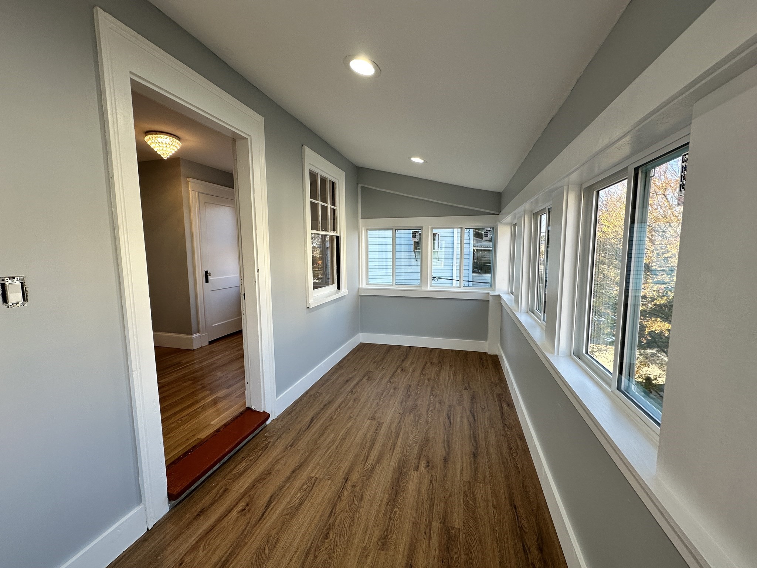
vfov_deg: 85.7
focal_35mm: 14
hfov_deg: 102.1
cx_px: 378
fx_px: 306
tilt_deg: -6.9
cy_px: 284
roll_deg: +0.3
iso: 80
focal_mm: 2.22
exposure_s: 1/120
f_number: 2.2
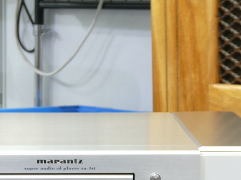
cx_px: 57
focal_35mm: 179
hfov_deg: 11.0
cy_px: 171
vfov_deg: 8.3
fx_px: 1246
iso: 200
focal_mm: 16.1
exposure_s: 1/2.5
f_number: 4.9
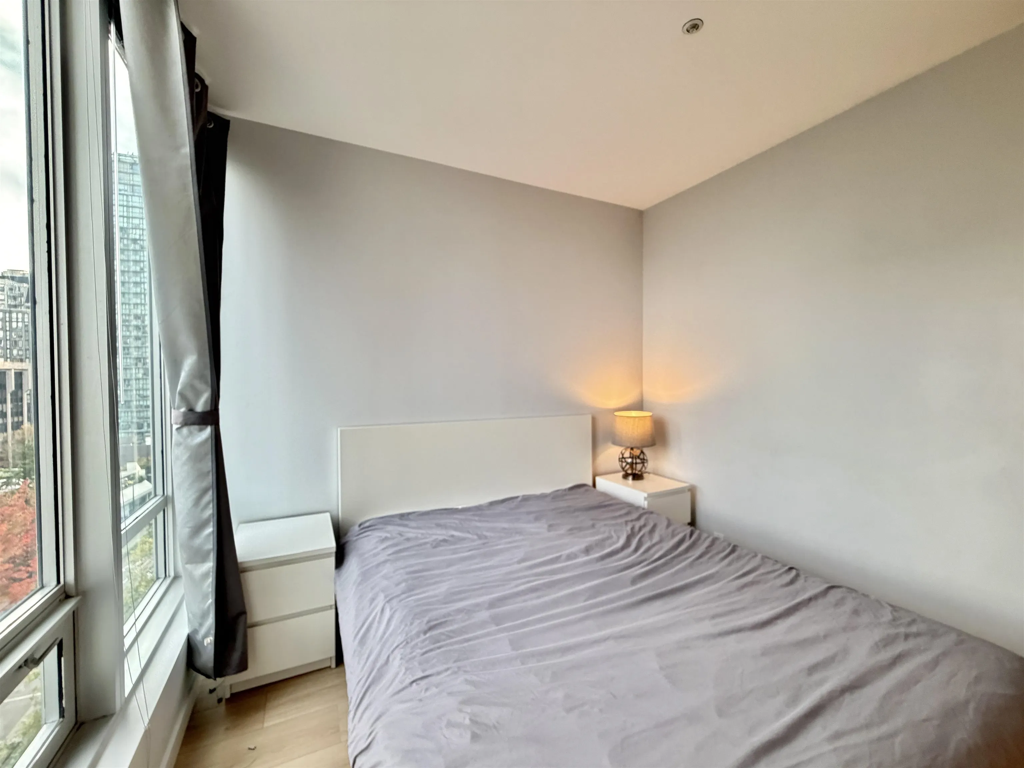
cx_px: 512
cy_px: 384
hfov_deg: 102.1
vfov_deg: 85.7
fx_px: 414
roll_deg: +0.8
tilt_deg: -1.6
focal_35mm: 14
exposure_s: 1/60
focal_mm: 2.22
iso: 320
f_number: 2.2
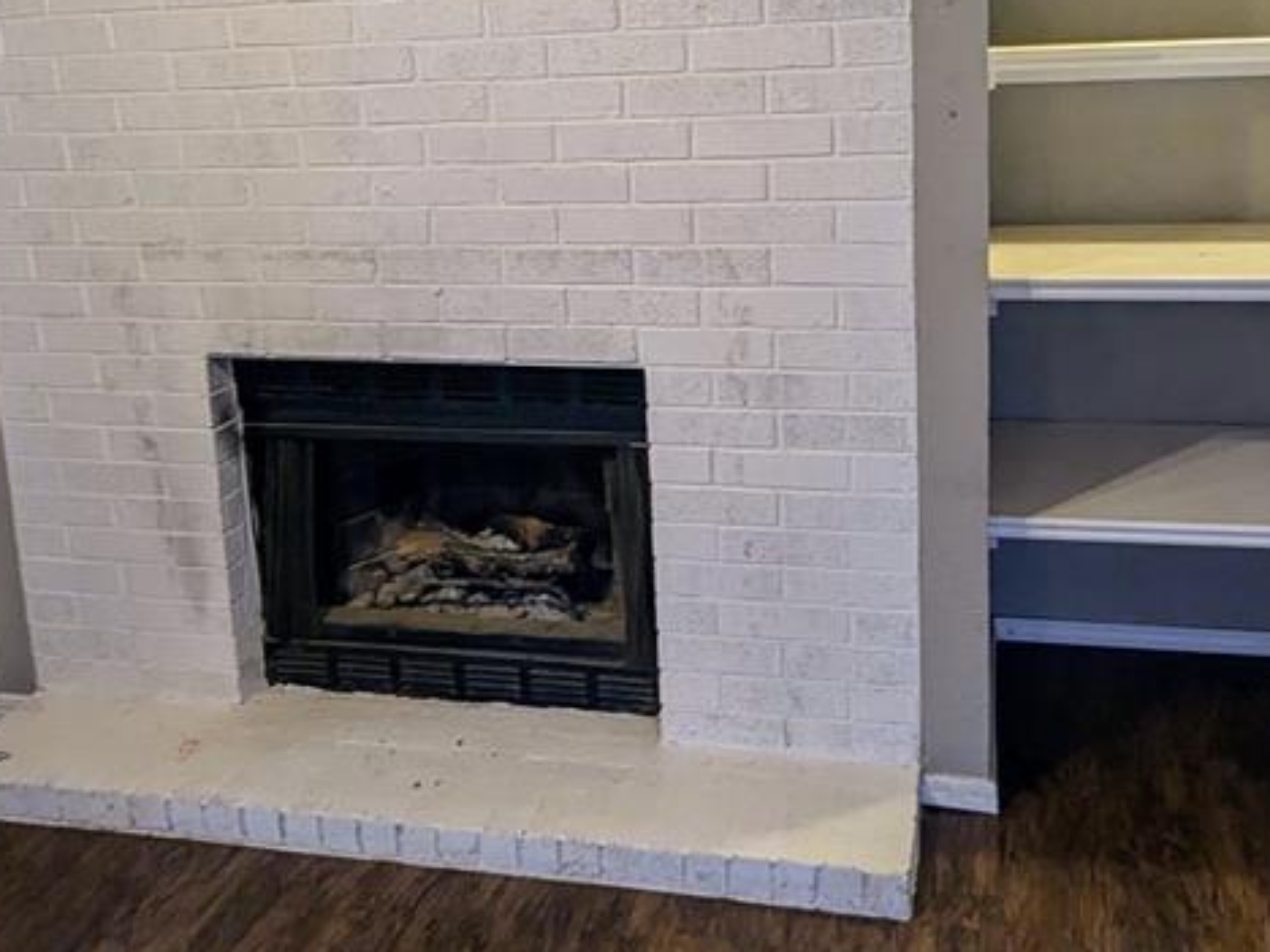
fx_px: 1284
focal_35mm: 35
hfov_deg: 52.5
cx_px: 700
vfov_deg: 40.0
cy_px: 287
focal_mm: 2.35
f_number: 2.2
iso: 145
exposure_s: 1/40
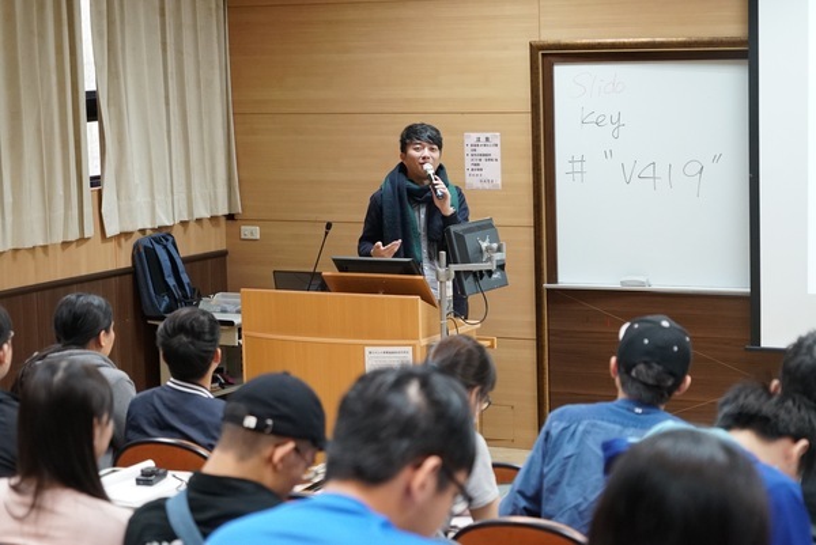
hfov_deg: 21.7
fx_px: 2132
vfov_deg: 14.6
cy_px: 272
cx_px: 408
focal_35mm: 94
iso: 5000
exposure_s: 1/160
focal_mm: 94
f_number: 5.6
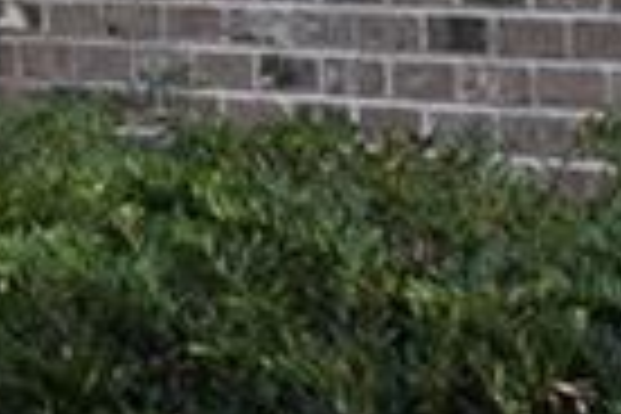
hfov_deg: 6.1
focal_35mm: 318
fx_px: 5478
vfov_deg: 4.2
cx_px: -1152
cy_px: -765
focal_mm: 28.5
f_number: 5.6
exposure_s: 1/250
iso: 180
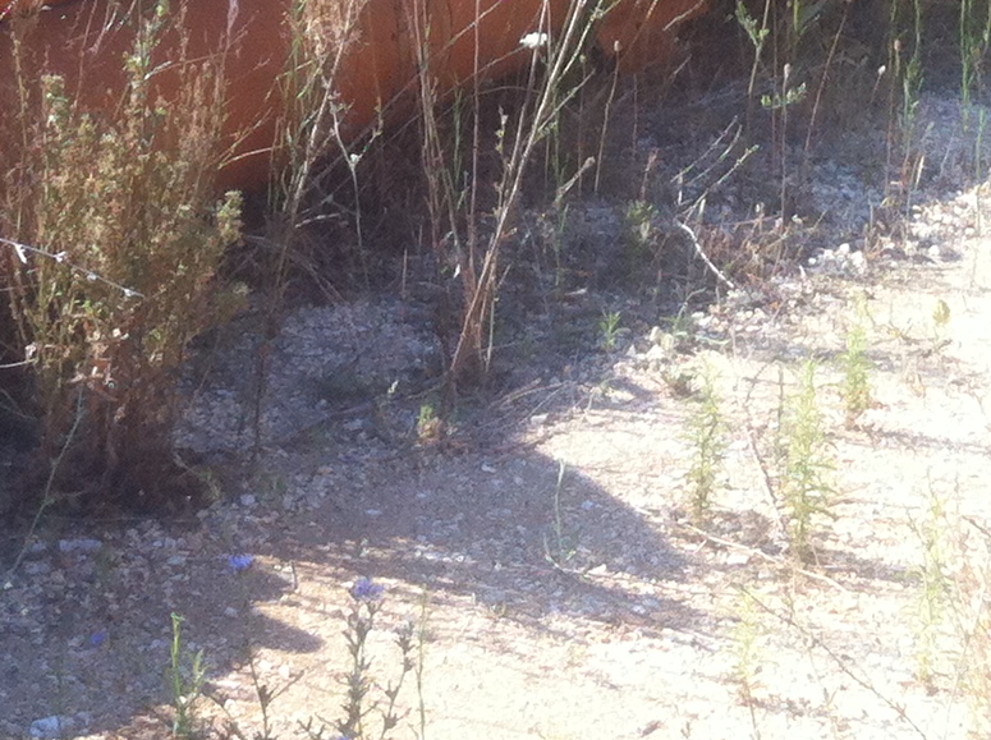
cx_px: -41
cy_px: -458
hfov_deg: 16.4
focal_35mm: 117
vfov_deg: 11.9
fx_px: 3345
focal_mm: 3.85
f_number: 2.8
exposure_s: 1/419
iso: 80
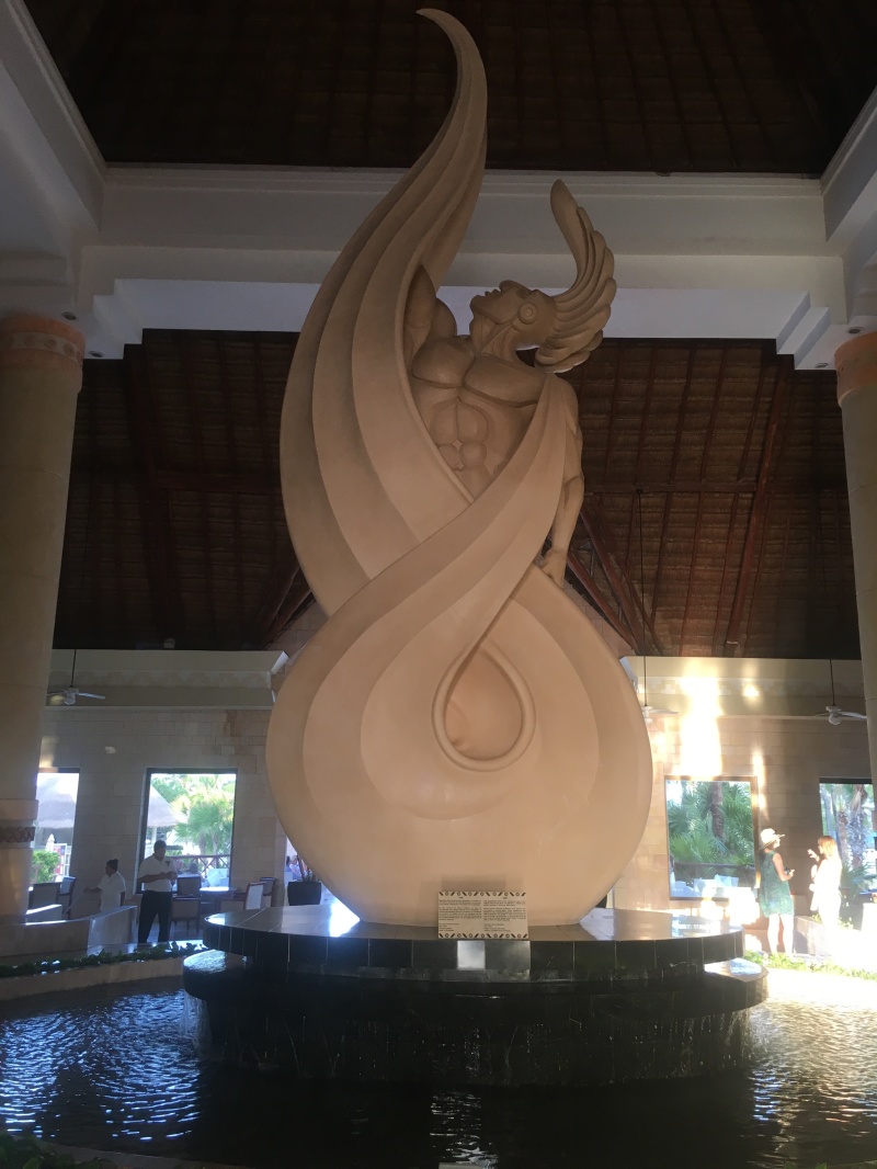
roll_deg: -0.6
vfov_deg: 61.6
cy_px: 584
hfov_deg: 48.2
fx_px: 979
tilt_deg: +12.3
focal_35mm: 29
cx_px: 438
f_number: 2.2
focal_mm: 4.15
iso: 25
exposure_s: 1/30
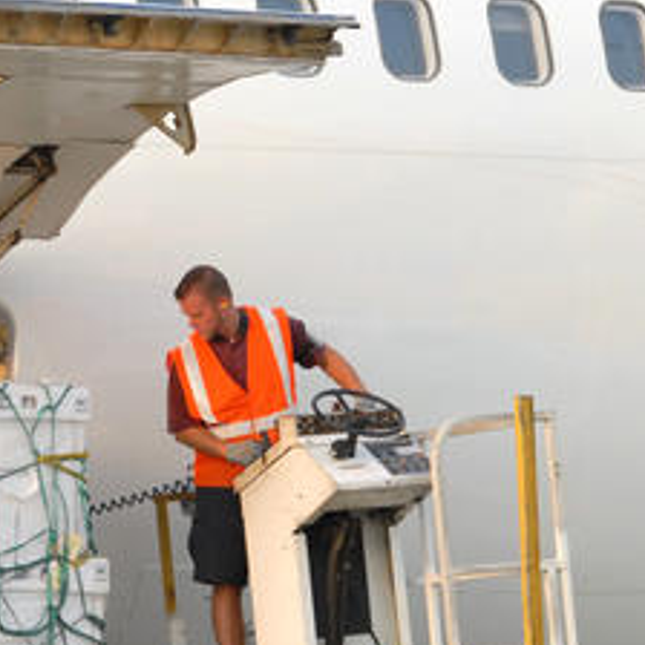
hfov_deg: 6.4
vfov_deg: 6.5
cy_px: 204
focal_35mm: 271
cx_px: 60
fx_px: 5713
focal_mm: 66
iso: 400
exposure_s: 1/500
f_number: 5.6
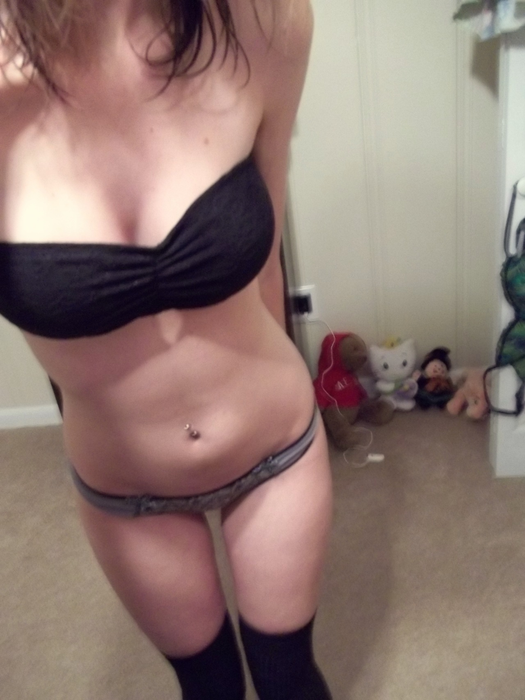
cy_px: 350
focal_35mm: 32
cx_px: 262
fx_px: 647
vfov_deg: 56.8
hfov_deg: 44.2
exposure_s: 1/8
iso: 364
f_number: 2.9
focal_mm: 5.7
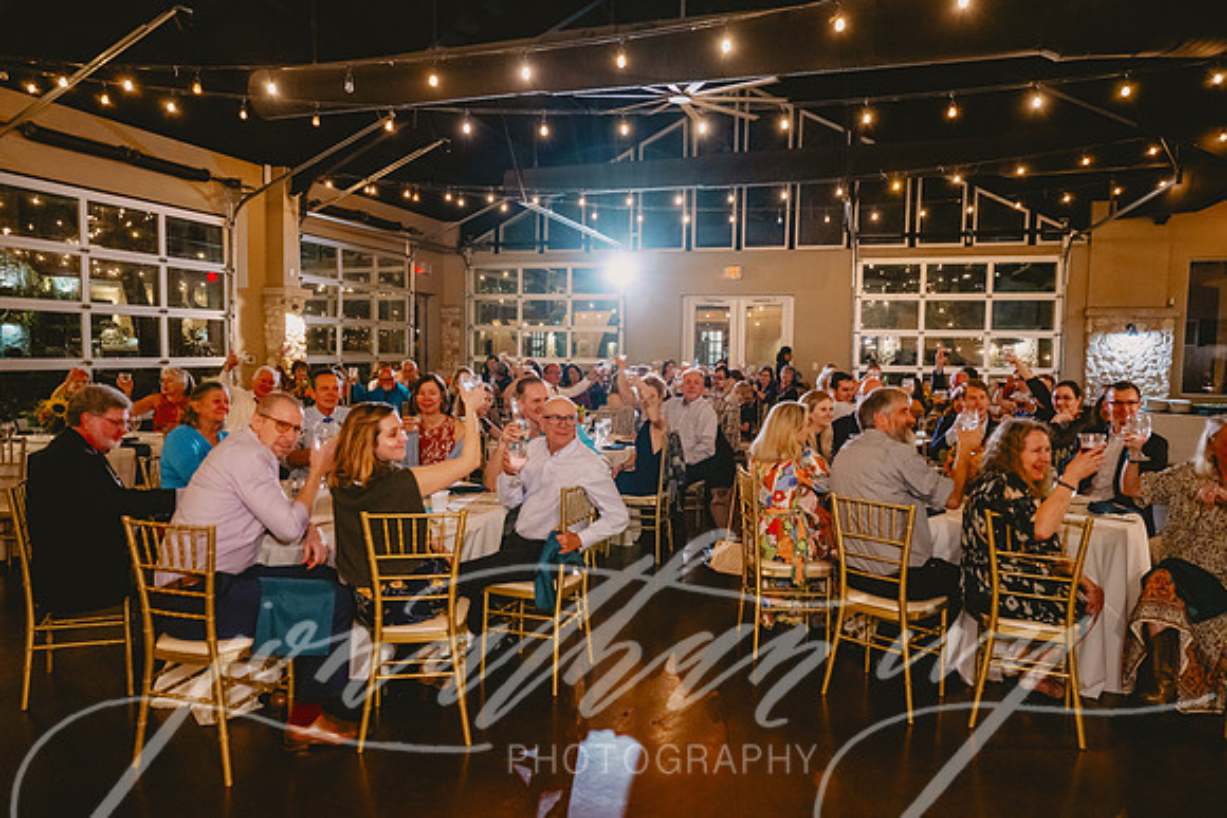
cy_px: 409
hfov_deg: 73.7
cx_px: 614
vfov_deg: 53.2
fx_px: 818
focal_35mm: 24
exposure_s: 1/100
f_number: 2.8
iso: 3200
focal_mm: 24
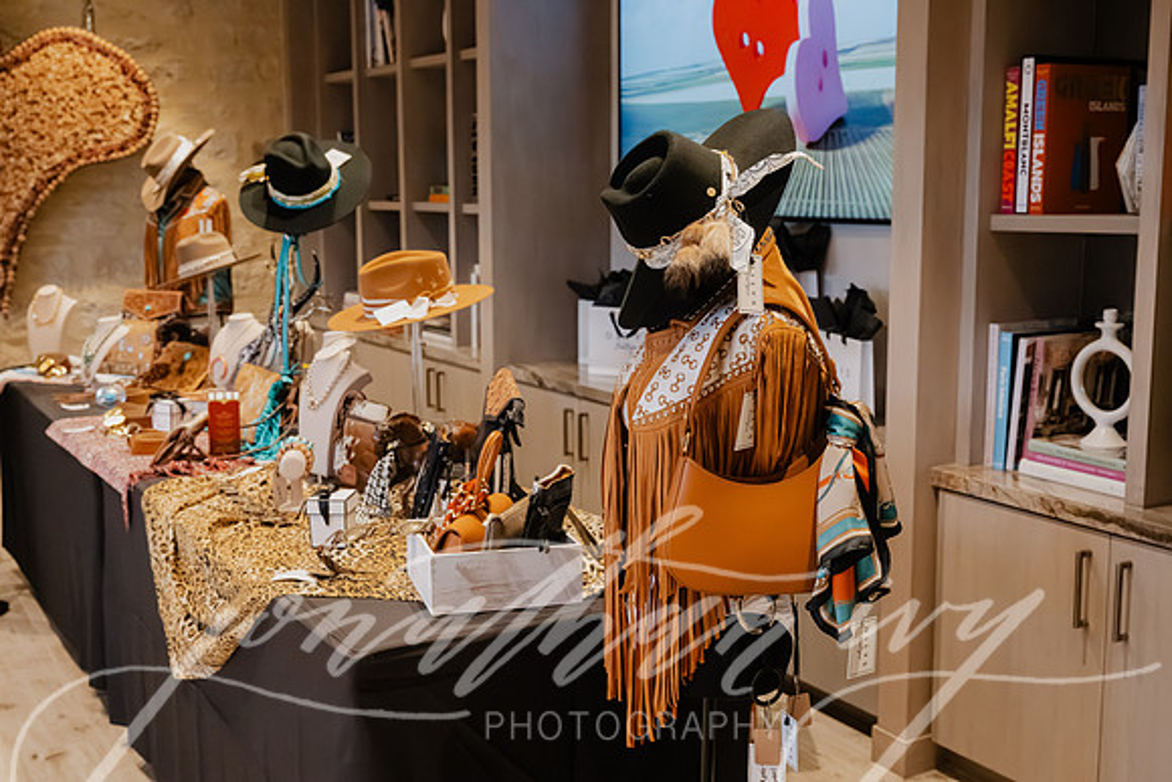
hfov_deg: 46.4
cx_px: 586
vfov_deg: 31.9
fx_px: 1368
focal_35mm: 42
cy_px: 391
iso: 10000
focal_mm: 42
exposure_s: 1/250
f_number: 5.6
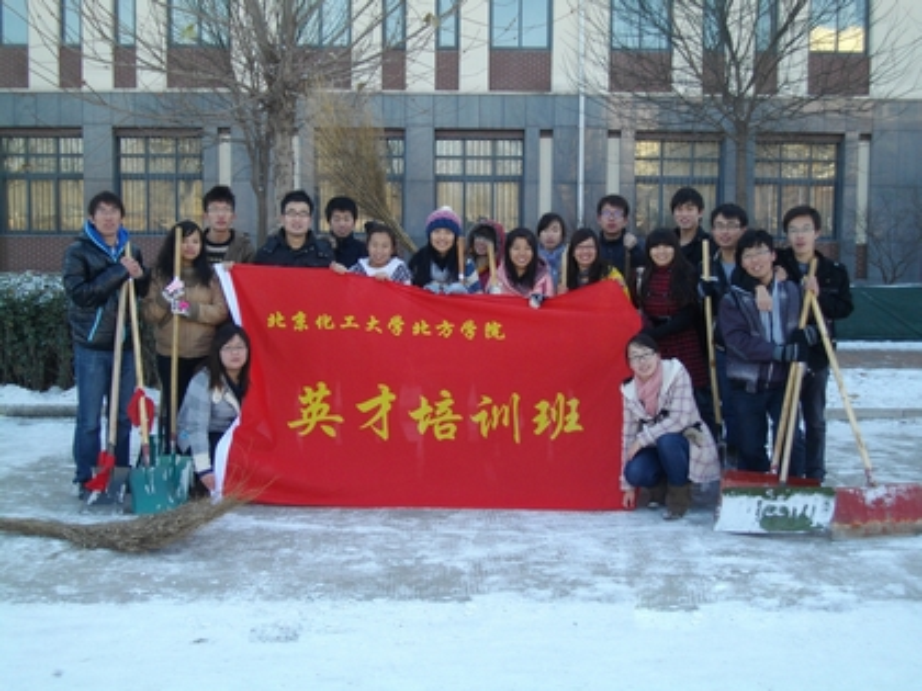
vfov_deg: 29.7
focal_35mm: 49
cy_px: 346
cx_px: 461
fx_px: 1305
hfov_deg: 38.9
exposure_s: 1/160
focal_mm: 8.8
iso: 100
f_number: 3.6
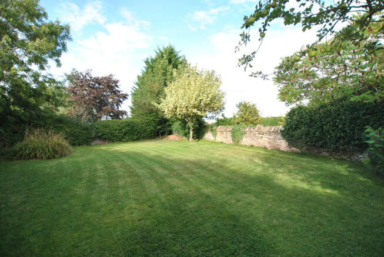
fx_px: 160
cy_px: 128
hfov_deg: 100.3
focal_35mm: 15
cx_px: 192
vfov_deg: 77.5
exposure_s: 1/200
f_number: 4
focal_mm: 10
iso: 100
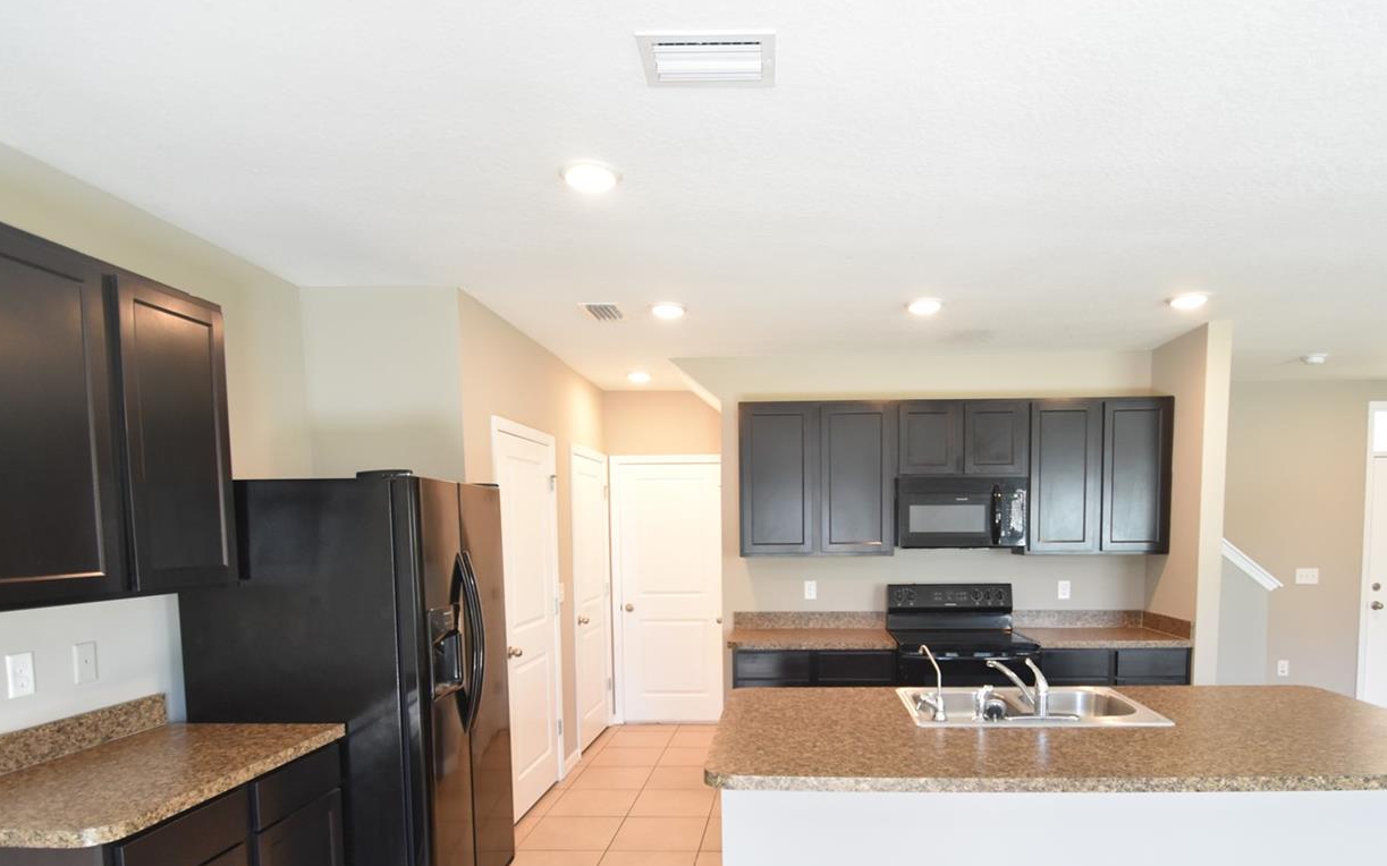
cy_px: 579
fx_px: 756
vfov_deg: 58.3
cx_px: 772
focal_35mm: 20
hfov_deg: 84.7
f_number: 3.5
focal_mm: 10
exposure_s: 1/60
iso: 800
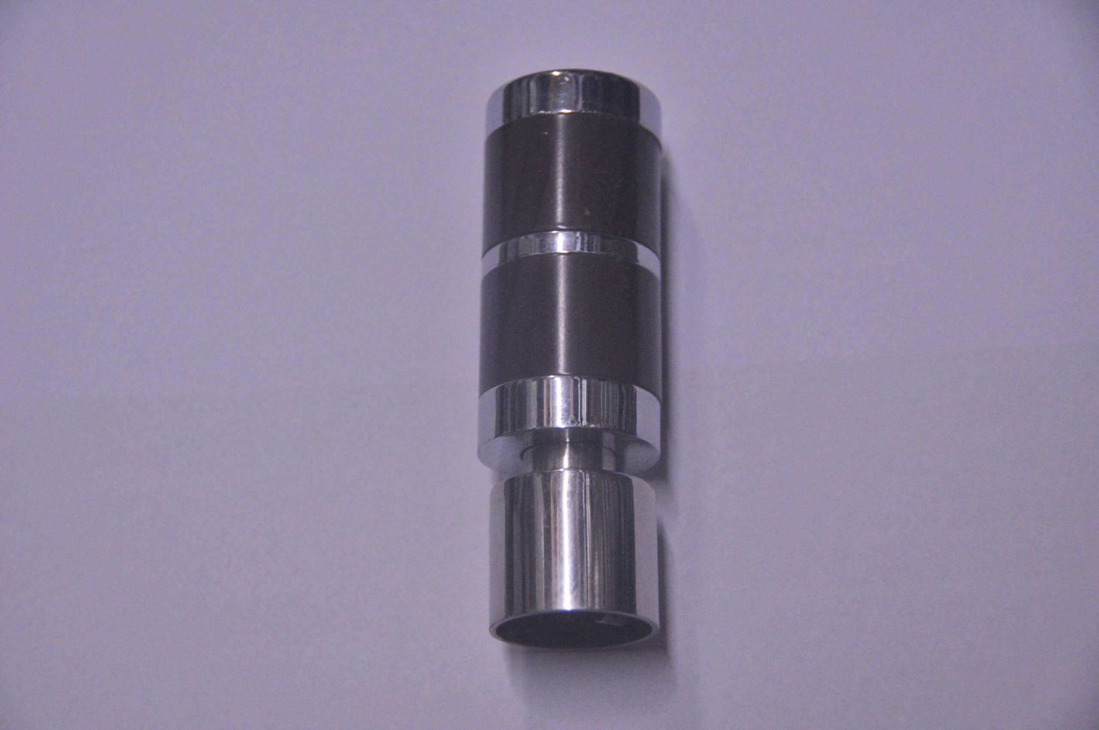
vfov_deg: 15.1
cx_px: 550
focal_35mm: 90
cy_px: 365
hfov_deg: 22.6
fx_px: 2744
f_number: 4.8
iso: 1250
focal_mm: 60
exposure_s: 1/125
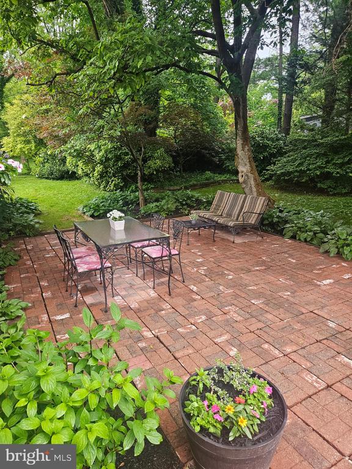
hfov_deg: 58.9
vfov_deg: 73.9
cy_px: 234
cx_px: 176
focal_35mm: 23
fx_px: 312
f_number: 1.8
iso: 160
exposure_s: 1/120
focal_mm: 5.4
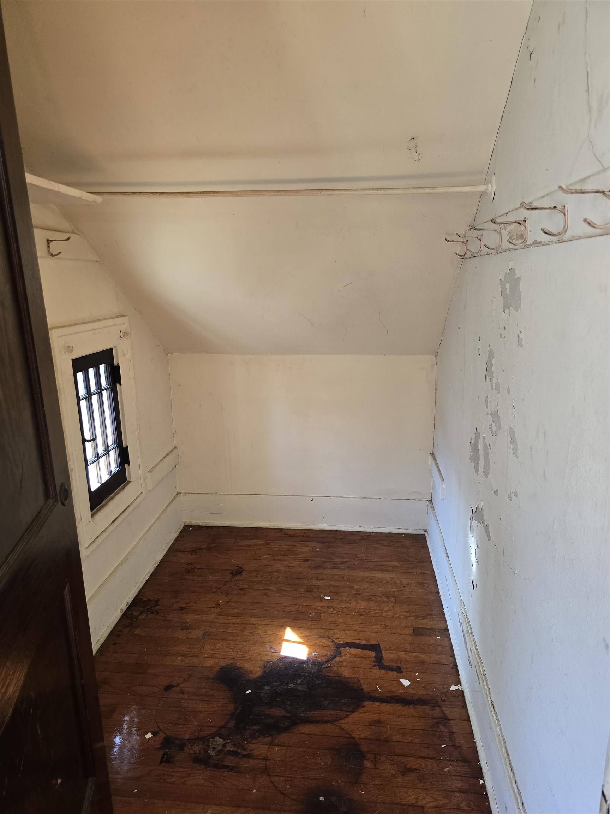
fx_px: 540
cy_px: 407
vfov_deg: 73.9
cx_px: 305
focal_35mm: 23
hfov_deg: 58.9
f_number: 1.7
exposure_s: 1/120
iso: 160
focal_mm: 6.3
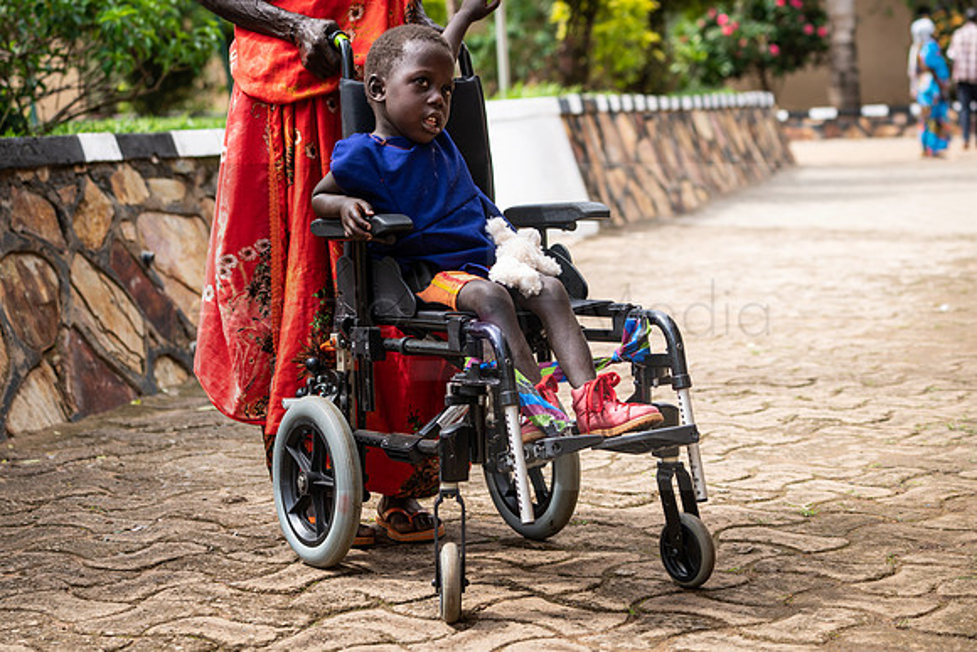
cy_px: 292
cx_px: 461
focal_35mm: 81
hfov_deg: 24.9
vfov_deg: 16.8
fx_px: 2211
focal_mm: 70
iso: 100
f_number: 4.5
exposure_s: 1/250
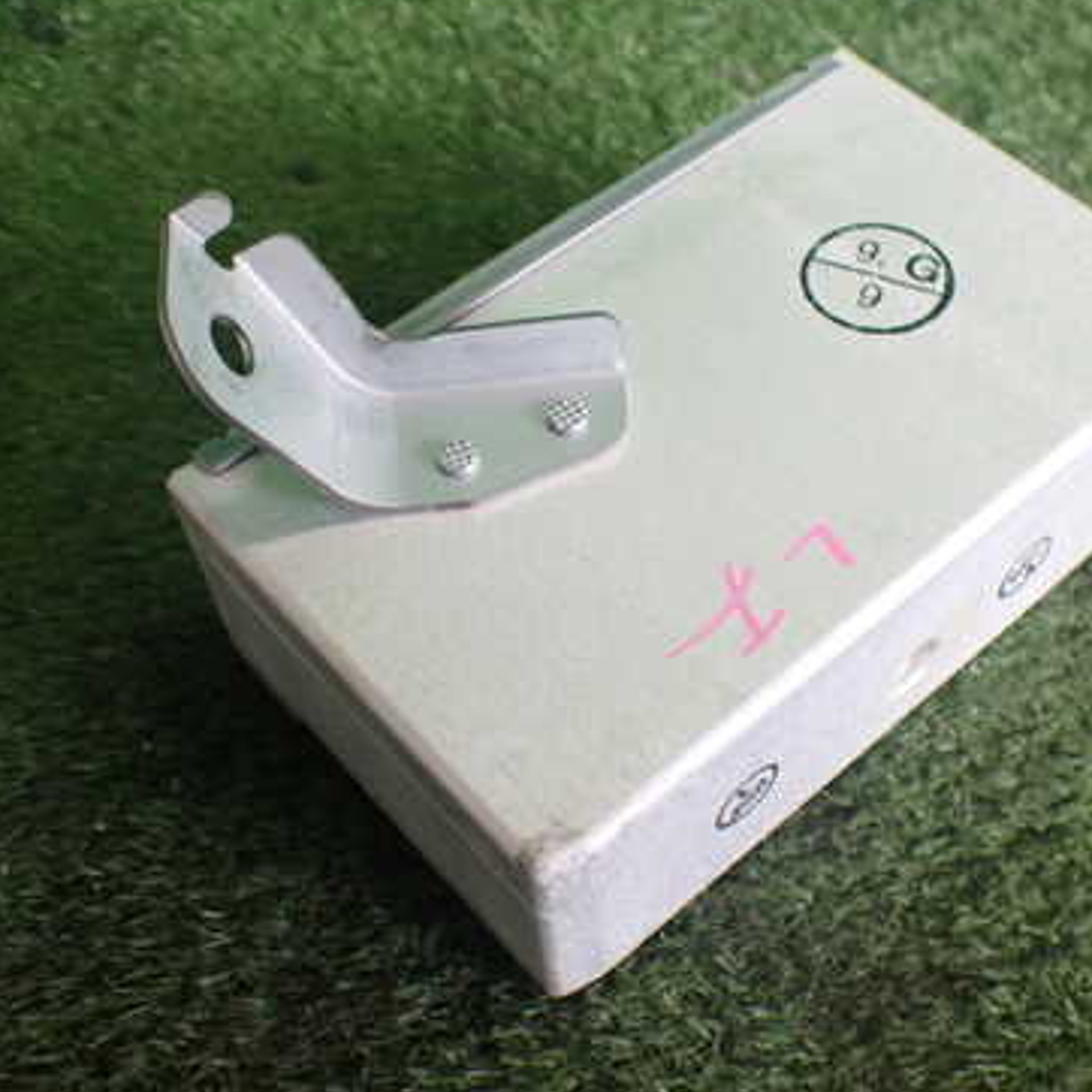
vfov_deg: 38.3
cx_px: 603
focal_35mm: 44
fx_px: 1570
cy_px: 540
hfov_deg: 38.3
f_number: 2.3
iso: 250
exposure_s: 1/125
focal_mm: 5.4
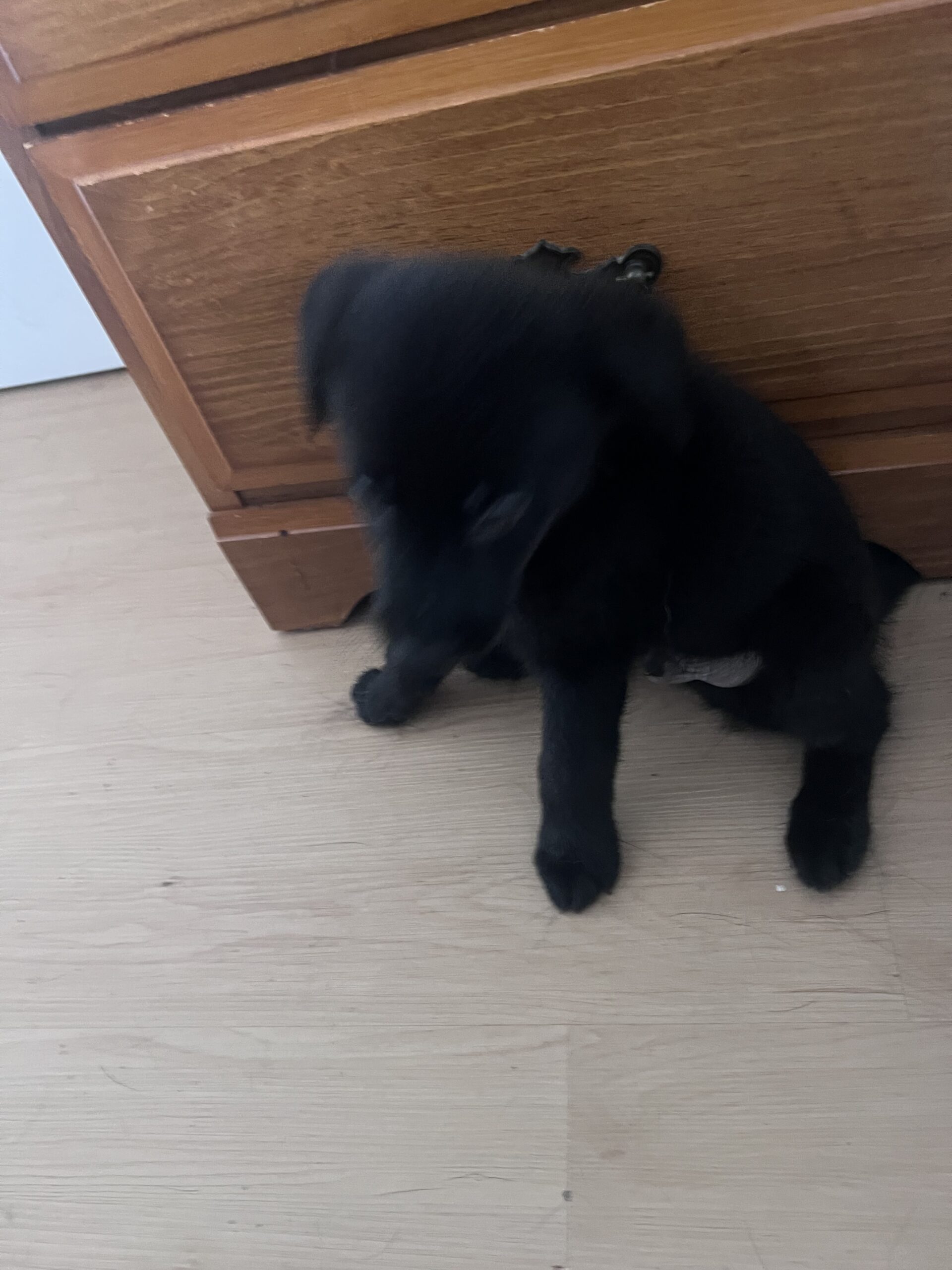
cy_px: 635
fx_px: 953
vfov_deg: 67.3
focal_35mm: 26
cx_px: 476
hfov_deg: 53.1
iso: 640
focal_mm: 5.7
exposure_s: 1/30
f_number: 1.5
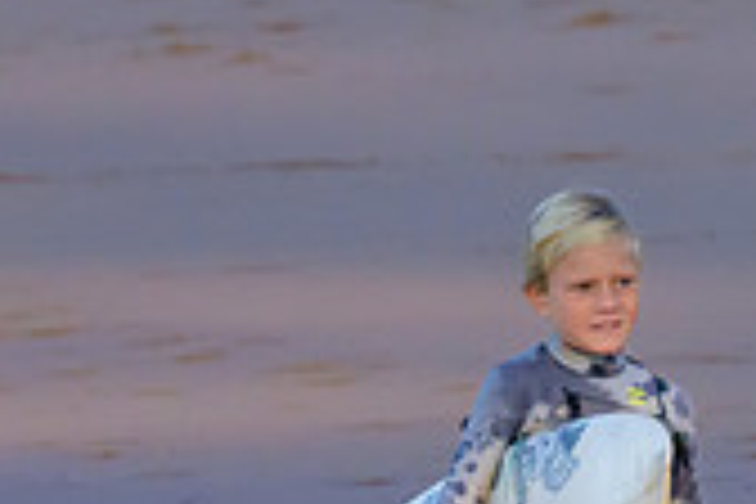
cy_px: 618
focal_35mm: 3668
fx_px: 77022
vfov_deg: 0.4
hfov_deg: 0.6
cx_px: 521
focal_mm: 800
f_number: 11
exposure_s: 1/2000
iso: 3600
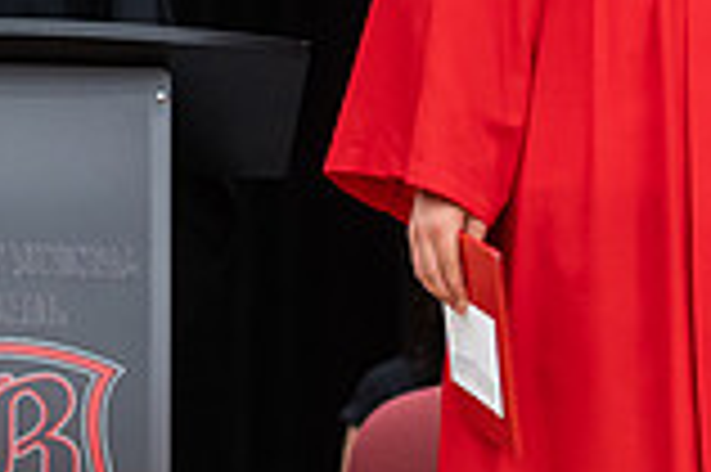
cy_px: 353
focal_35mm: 387
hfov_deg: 5.3
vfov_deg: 3.5
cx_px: 923
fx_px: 7635
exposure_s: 1/200
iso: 1000
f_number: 2.8
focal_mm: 85
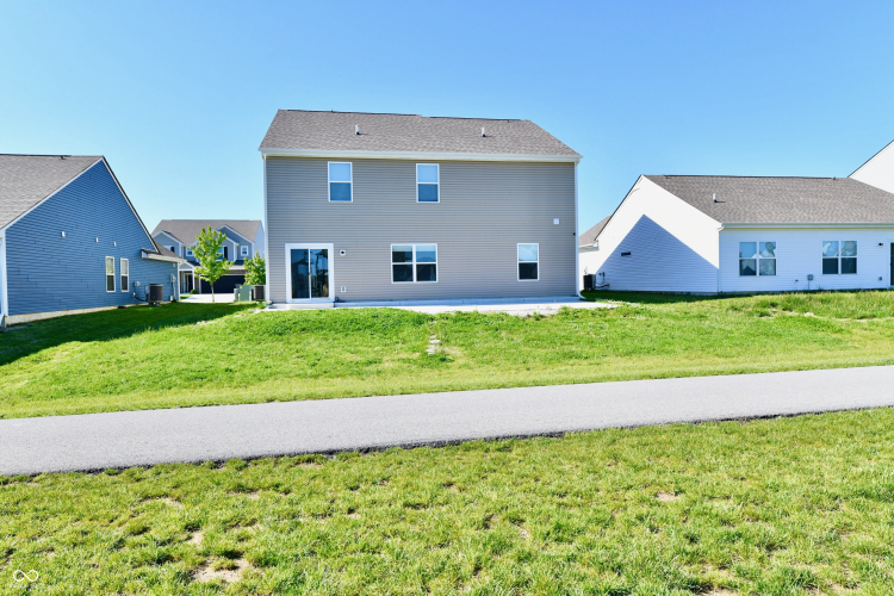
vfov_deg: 53.1
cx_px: 447
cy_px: 298
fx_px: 596
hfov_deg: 73.7
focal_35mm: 24
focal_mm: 24
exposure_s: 1/500
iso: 640
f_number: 11
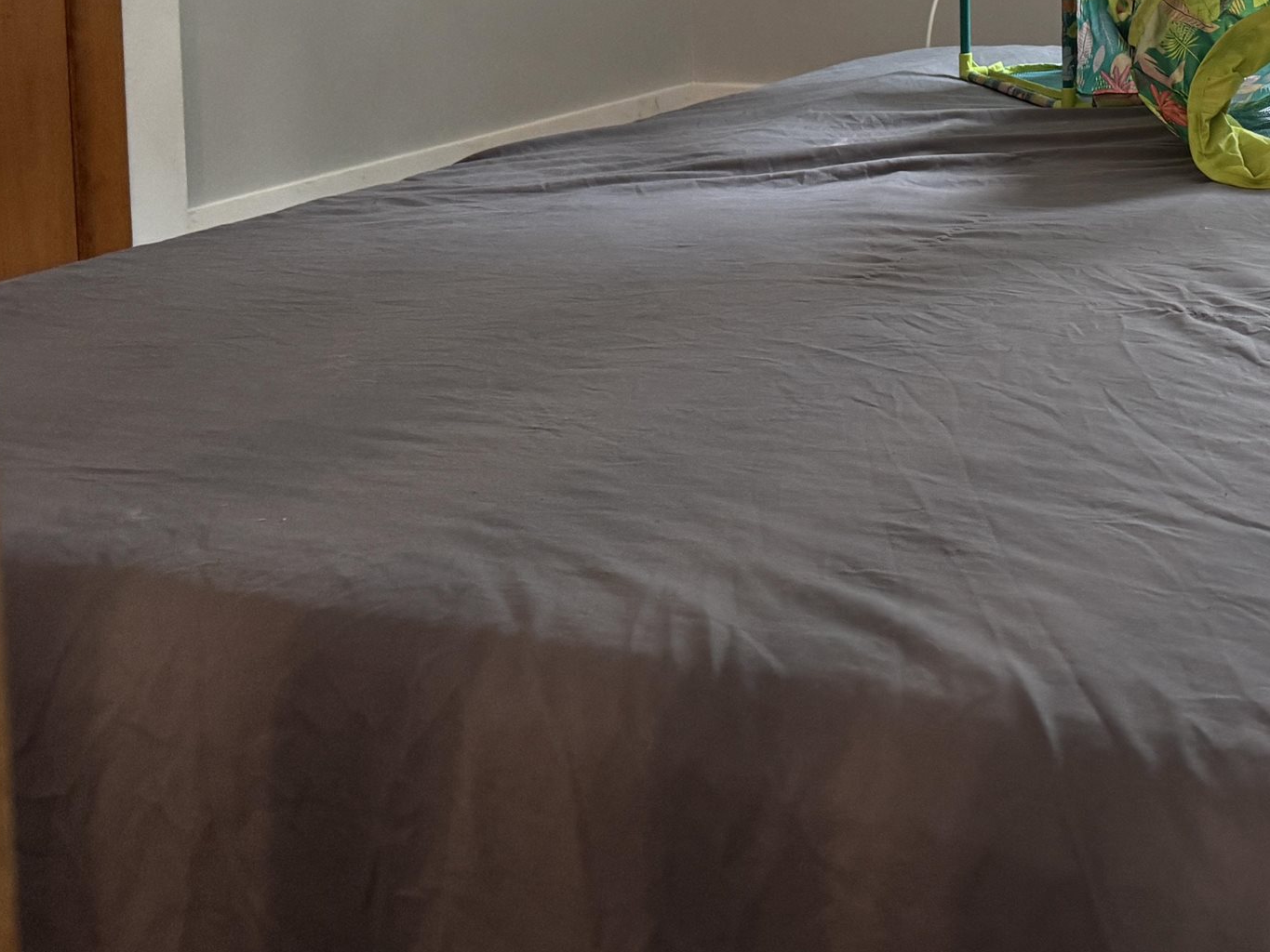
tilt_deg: -3.2
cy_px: -83
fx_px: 1981
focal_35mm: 54
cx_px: 1227
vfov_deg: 25.2
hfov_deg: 33.0
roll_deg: +1.1
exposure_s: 1/60
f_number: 1.78
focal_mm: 6.76
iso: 250
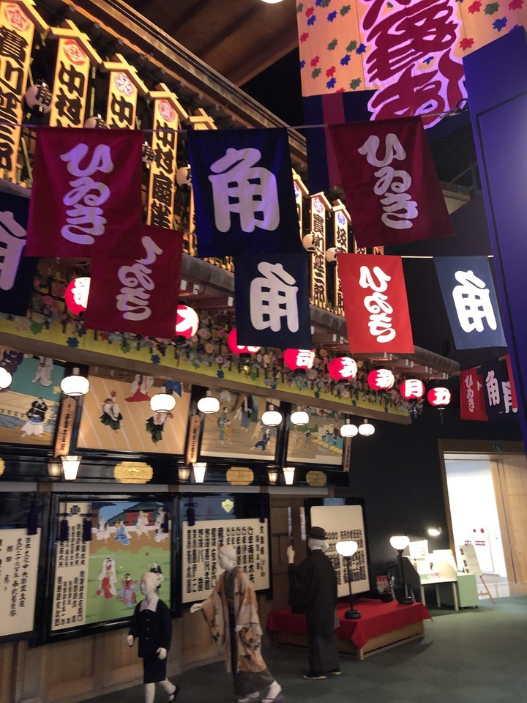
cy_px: 352
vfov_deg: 63.4
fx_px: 568
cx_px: 264
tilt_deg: +14.4
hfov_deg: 49.7
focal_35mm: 28
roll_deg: +0.9
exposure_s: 1/5
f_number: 1.8
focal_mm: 3.99
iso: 100
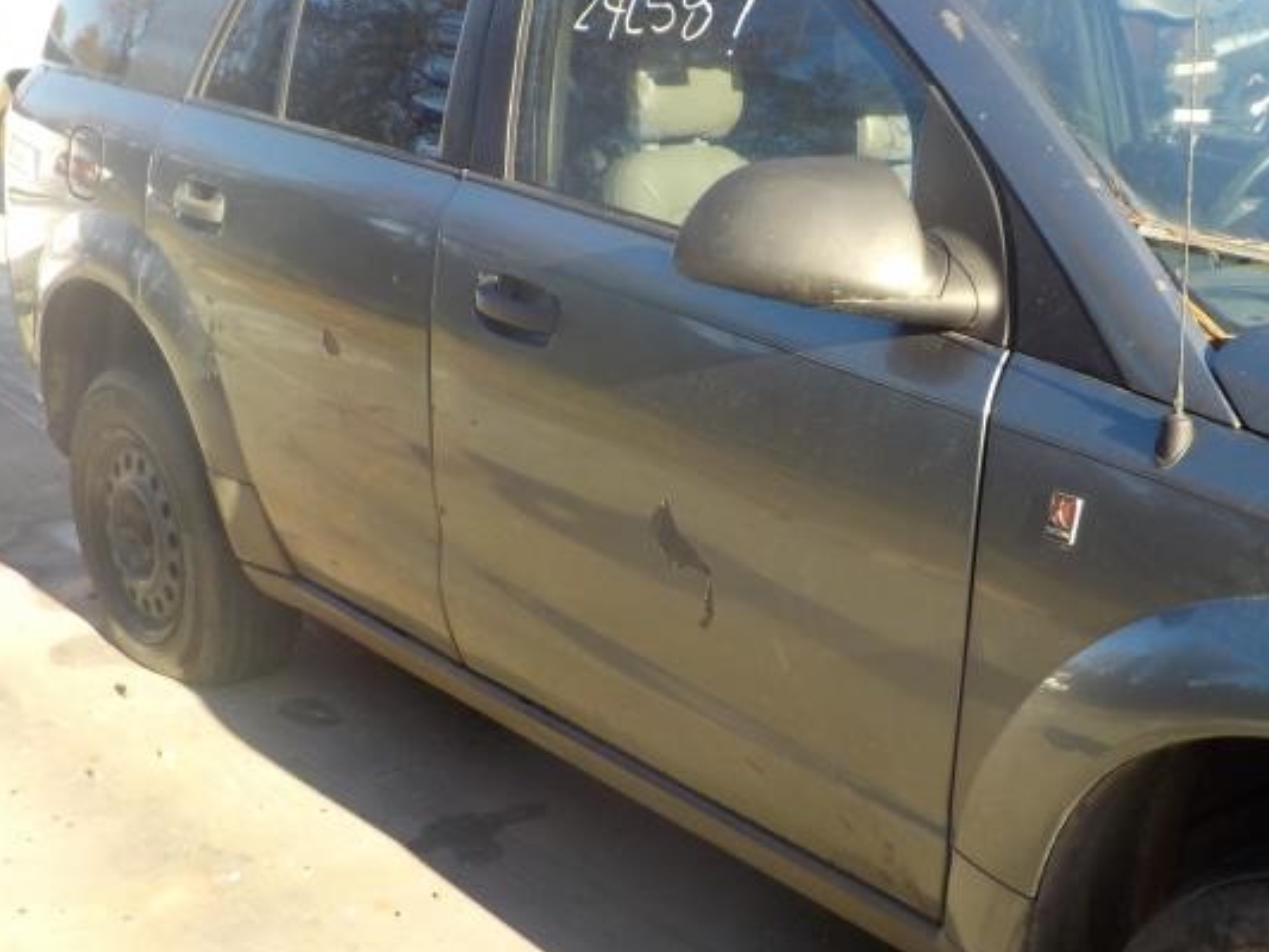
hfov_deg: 41.7
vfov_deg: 32.2
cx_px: 812
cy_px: 419
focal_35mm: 45
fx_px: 1650
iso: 125
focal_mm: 4.1
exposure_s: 1/320
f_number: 3.3
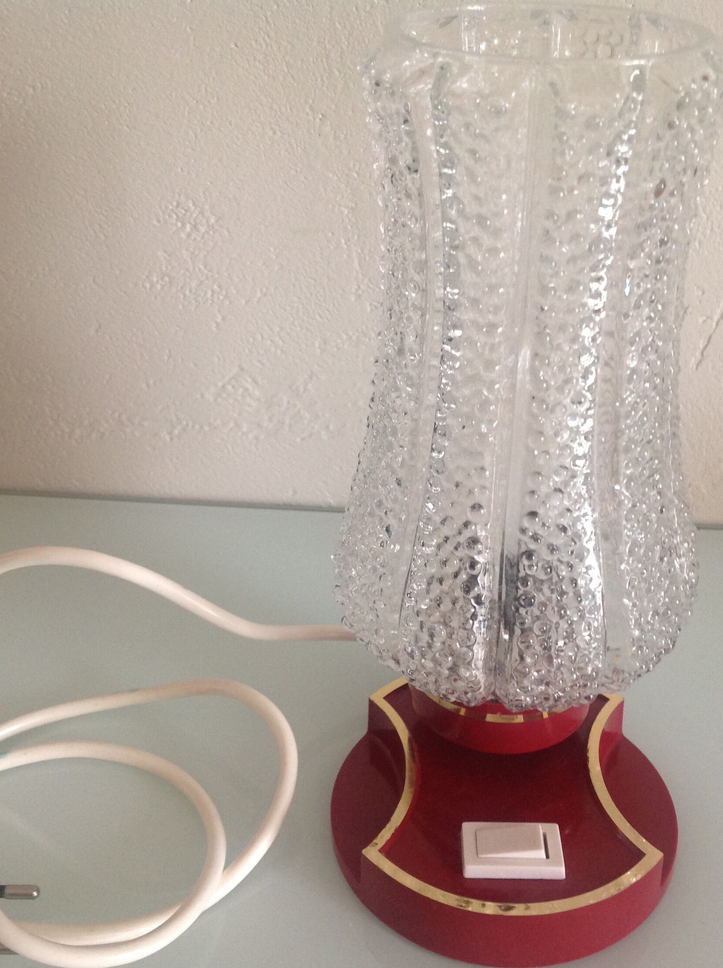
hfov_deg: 35.0
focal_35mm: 41
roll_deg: +0.7
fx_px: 1145
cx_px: 387
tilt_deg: -35.6
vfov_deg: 45.7
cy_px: 566
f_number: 2.4
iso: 125
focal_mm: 4.28
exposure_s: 1/15
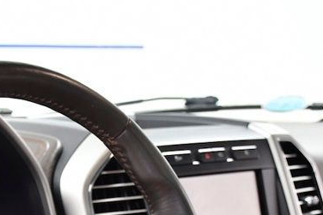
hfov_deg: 18.5
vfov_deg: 12.2
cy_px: 291
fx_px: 978
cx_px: 50
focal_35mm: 109
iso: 1250
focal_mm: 27
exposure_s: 1/100
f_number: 4
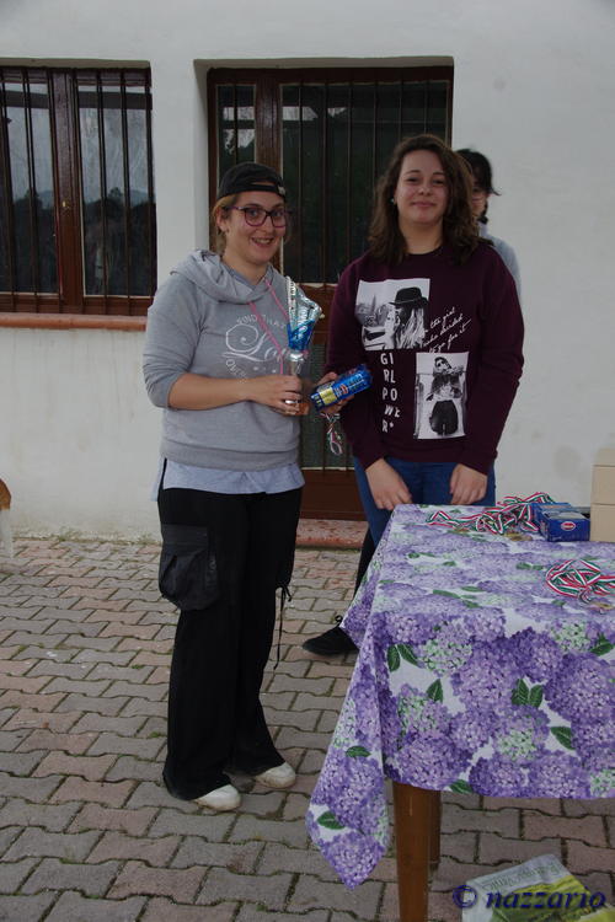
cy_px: 461
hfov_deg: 29.2
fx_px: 1179
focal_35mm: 46
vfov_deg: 42.7
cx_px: 308
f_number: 8
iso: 400
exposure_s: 1/60
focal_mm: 31
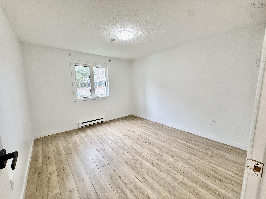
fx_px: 108
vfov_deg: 85.7
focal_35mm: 14
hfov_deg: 102.1
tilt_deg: -7.4
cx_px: 133
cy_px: 100
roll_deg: +0.3
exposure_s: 1/120
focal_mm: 2.22
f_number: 2.2
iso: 125
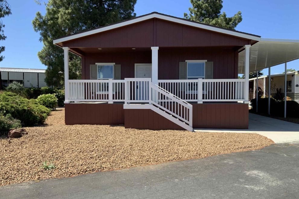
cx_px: 150
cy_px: 105
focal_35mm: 31
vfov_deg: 42.3
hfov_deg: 60.3
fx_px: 257
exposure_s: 1/1168
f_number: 1.8
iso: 16
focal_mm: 3
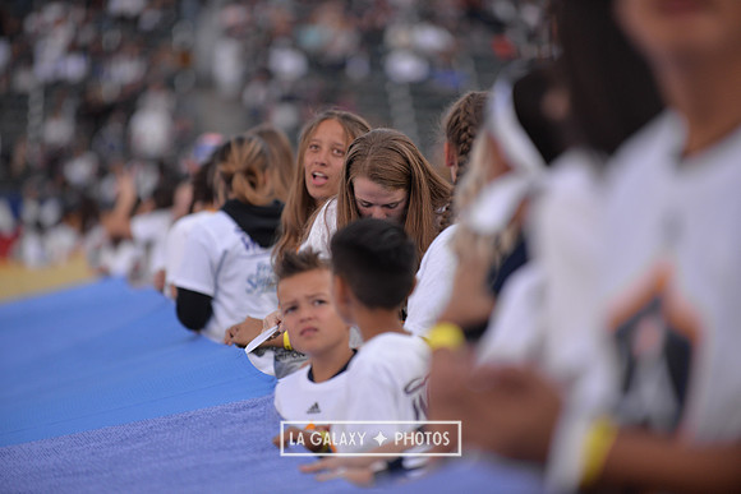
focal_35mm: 200
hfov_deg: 10.3
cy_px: 247
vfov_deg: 6.9
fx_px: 4117
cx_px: 370
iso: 640
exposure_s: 1/3200
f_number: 2.8
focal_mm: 200
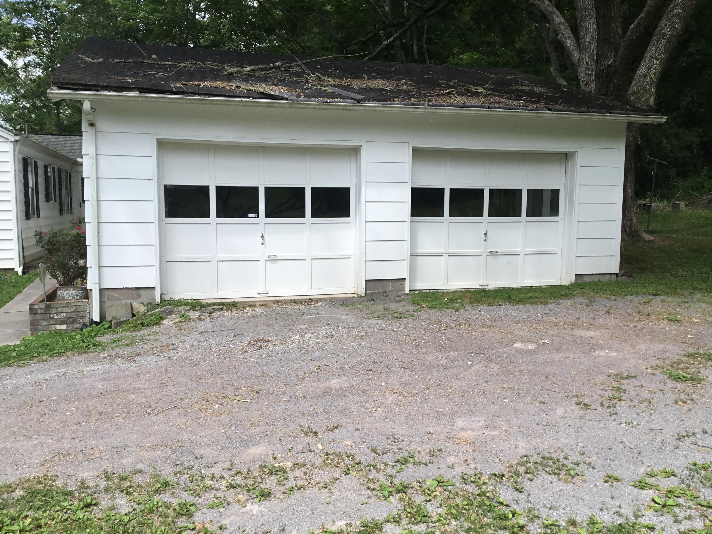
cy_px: 267
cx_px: 356
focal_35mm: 31
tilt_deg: -6.5
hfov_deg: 58.4
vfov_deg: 45.4
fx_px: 638
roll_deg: +0.1
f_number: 2.4
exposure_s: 1/936
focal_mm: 3.3
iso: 25
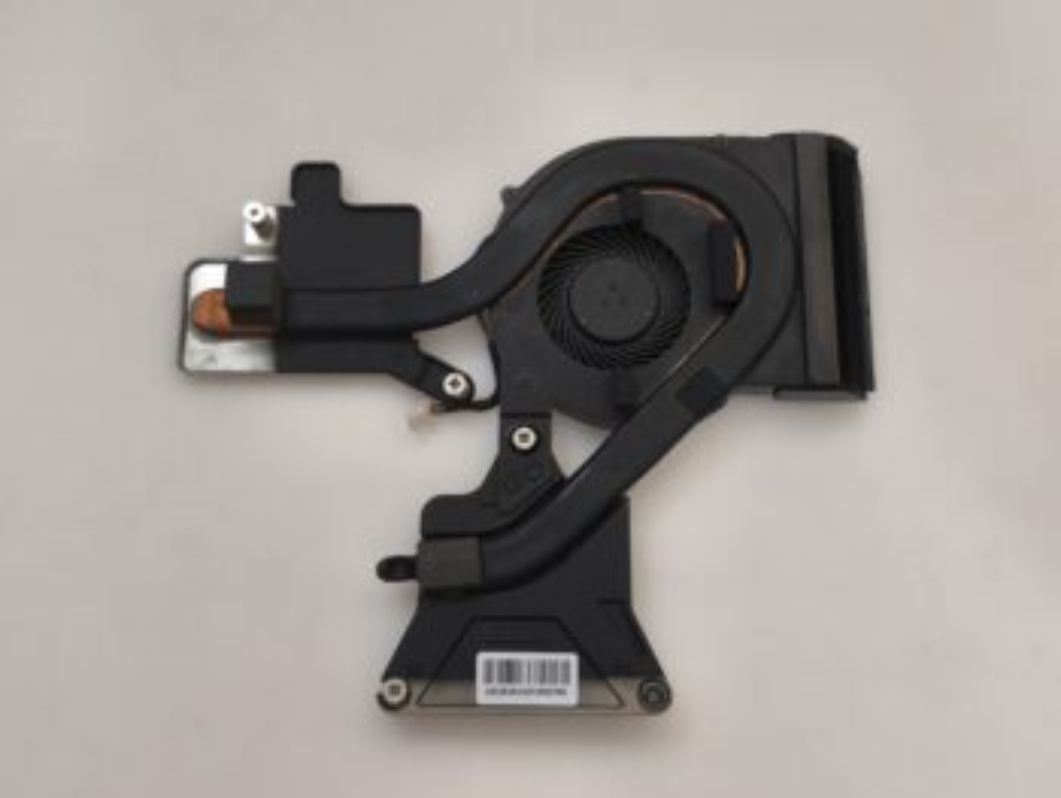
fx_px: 1074
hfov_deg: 52.6
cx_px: 530
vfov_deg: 40.7
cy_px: 399
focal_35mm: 35
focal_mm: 6.57
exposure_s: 1/50
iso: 250
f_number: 1.6
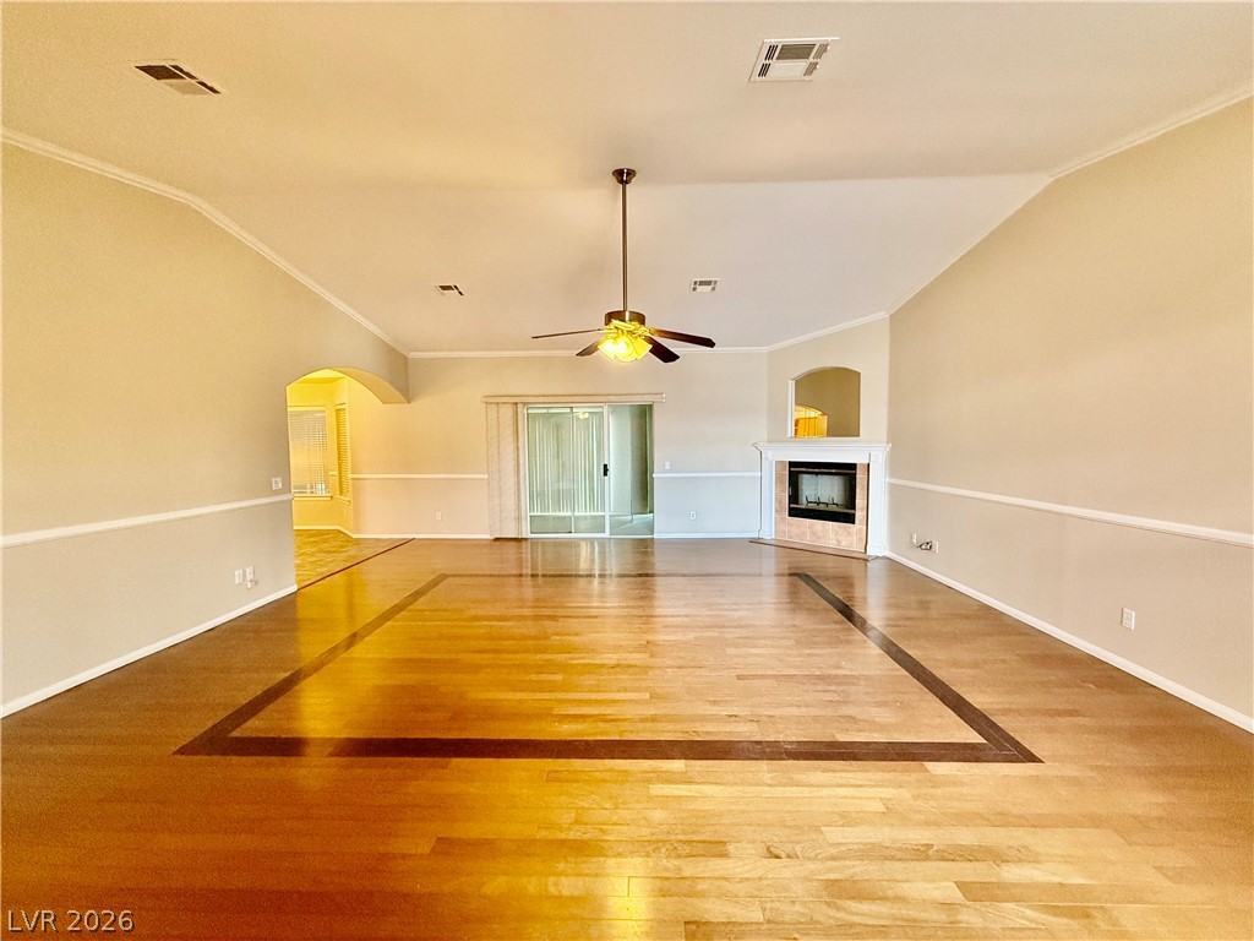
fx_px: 507
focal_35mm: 14
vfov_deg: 85.7
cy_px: 470
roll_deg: +1.0
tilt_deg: -3.0
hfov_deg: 102.1
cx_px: 627
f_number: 2.2
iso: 640
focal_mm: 2.22
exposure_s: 1/120
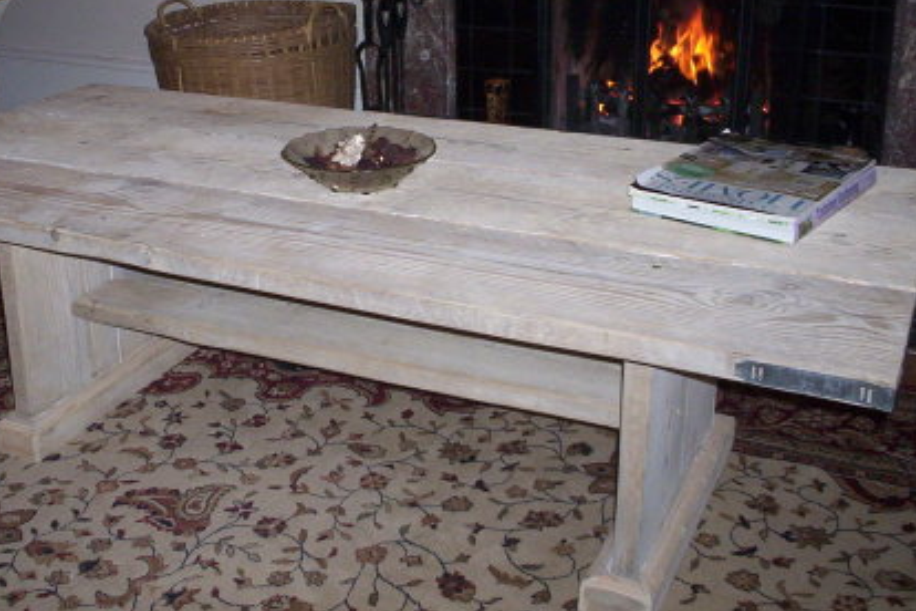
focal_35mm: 49
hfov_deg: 40.3
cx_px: 396
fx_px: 1247
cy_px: 189
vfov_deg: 27.3
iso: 140
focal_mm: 4.99
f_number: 4.5
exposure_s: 1/60
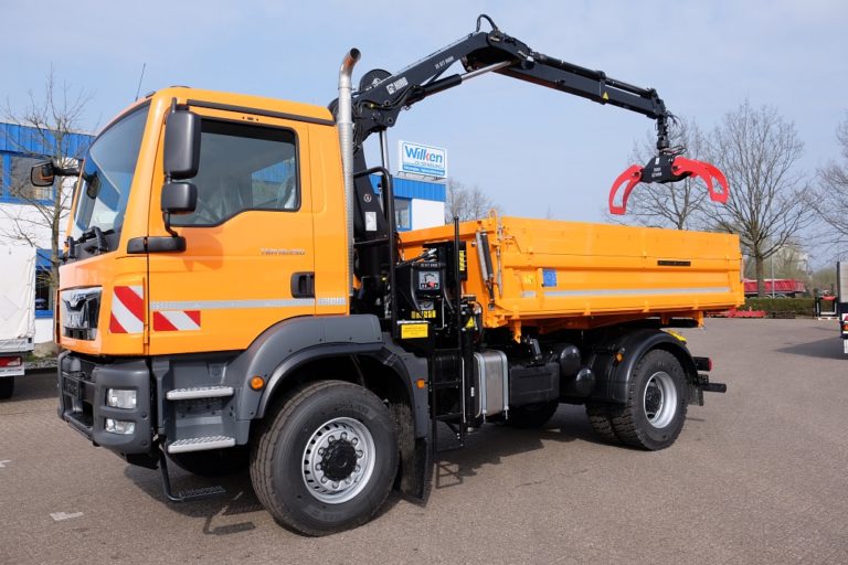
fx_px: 683
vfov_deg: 45.0
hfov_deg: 63.7
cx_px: 424
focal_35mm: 29
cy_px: 282
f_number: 9
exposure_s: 1/420
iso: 400
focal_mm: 19
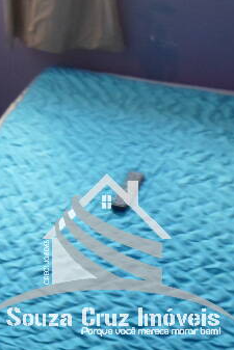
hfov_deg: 17.3
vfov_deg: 25.4
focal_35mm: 79
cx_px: 107
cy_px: 255
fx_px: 769
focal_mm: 4.5
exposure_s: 1/30
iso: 120
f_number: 2.5
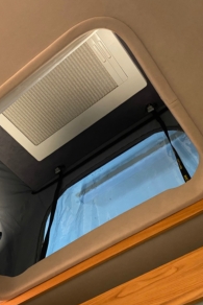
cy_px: 156
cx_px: 67
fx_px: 313
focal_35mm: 37
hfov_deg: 35.6
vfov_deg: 51.9
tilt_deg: +64.2
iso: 640
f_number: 1.8
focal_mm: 4.25
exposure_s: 1/31
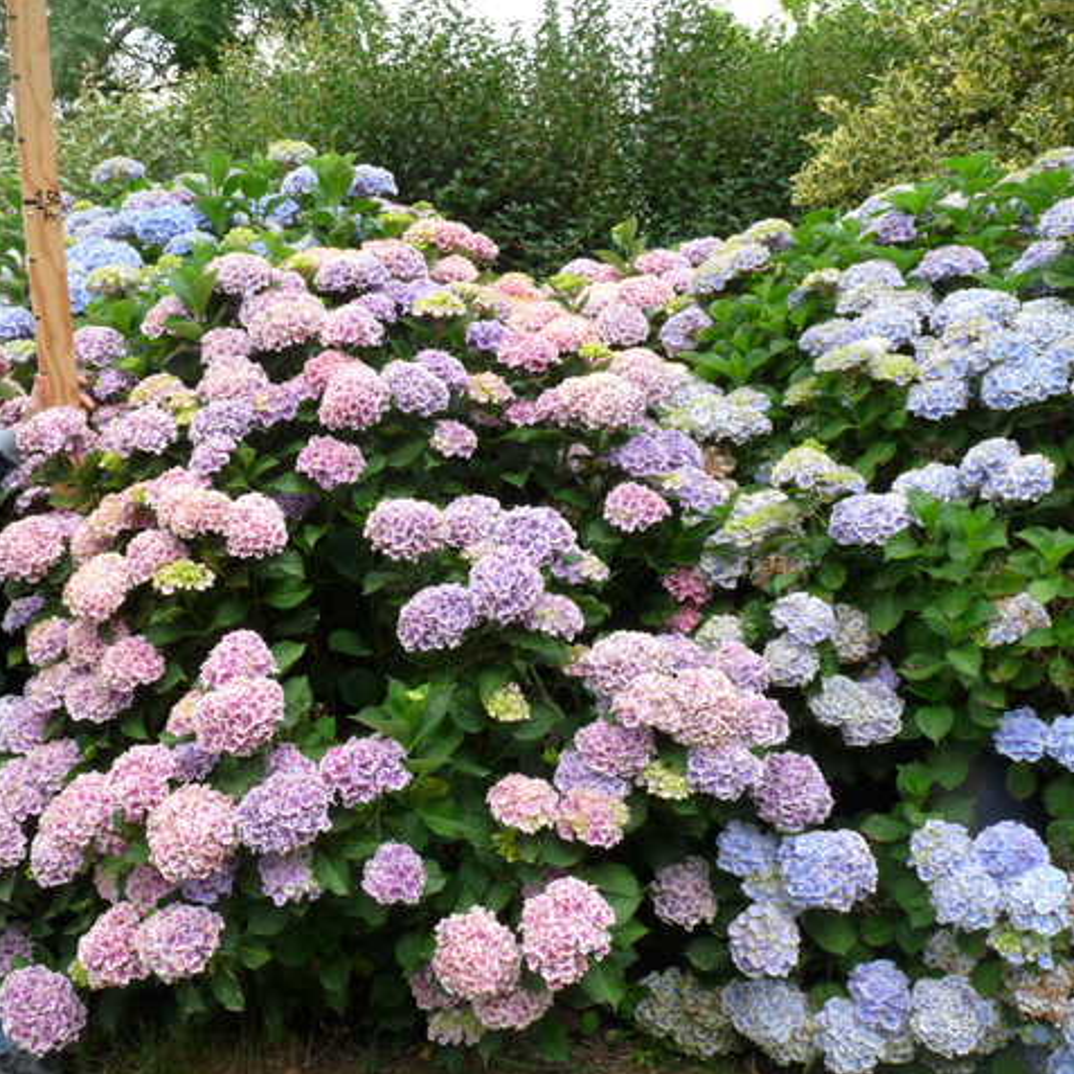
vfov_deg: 51.1
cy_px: 538
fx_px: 1123
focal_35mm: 32
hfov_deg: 50.5
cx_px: 392
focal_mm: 4.8
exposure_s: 1/125
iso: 100
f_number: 4
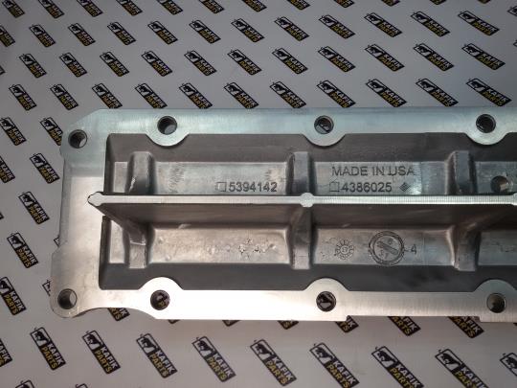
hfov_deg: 58.4
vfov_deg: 45.4
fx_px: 463
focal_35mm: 31
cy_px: 194
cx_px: 258
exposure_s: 1/50
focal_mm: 2.93
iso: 40
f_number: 2.4
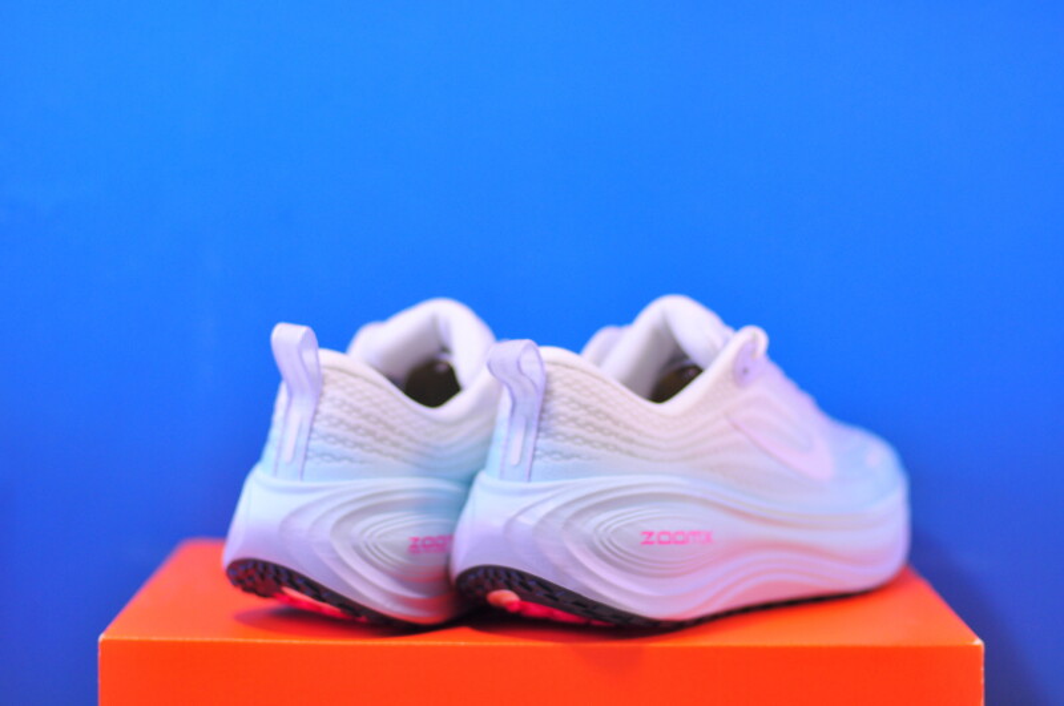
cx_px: 532
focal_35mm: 75
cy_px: 353
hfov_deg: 27.0
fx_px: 2214
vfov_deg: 18.1
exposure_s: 1/320
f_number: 2
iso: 250
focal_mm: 50
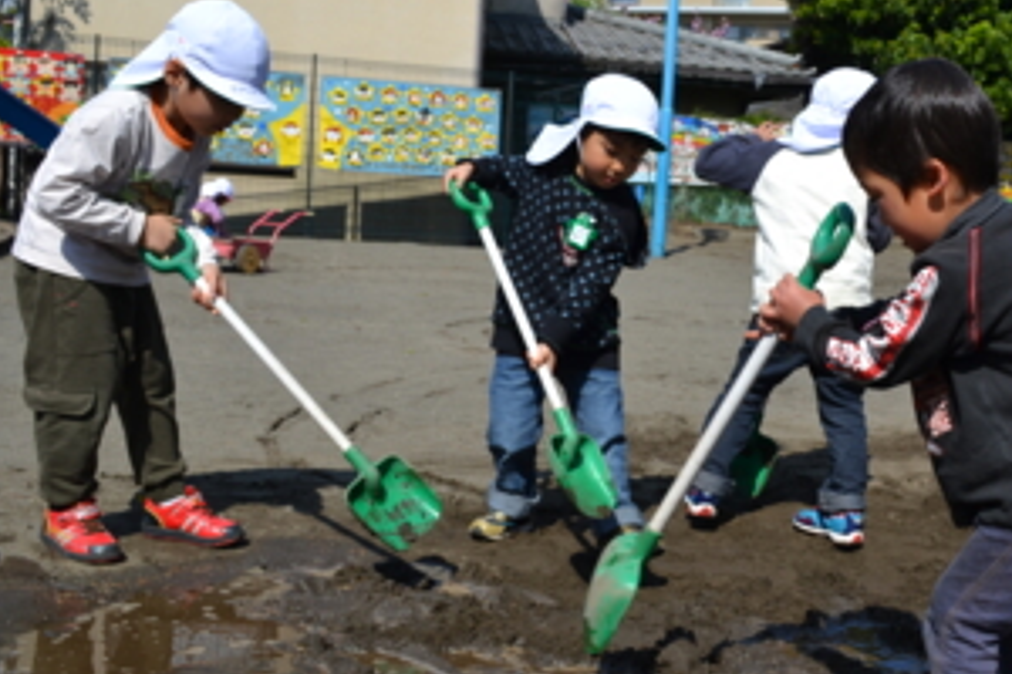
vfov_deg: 30.5
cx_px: 638
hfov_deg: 44.1
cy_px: 292
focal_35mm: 44
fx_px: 1237
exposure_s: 1/250
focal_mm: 22
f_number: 8
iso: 100
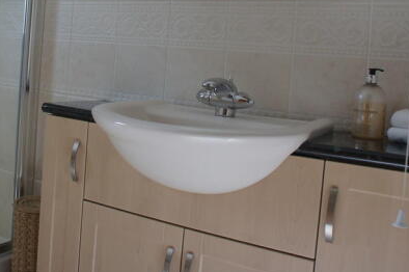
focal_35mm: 45
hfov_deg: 42.8
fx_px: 511
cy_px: 64
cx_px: 122
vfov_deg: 29.3
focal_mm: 18
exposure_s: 1/50
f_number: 4.5
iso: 200
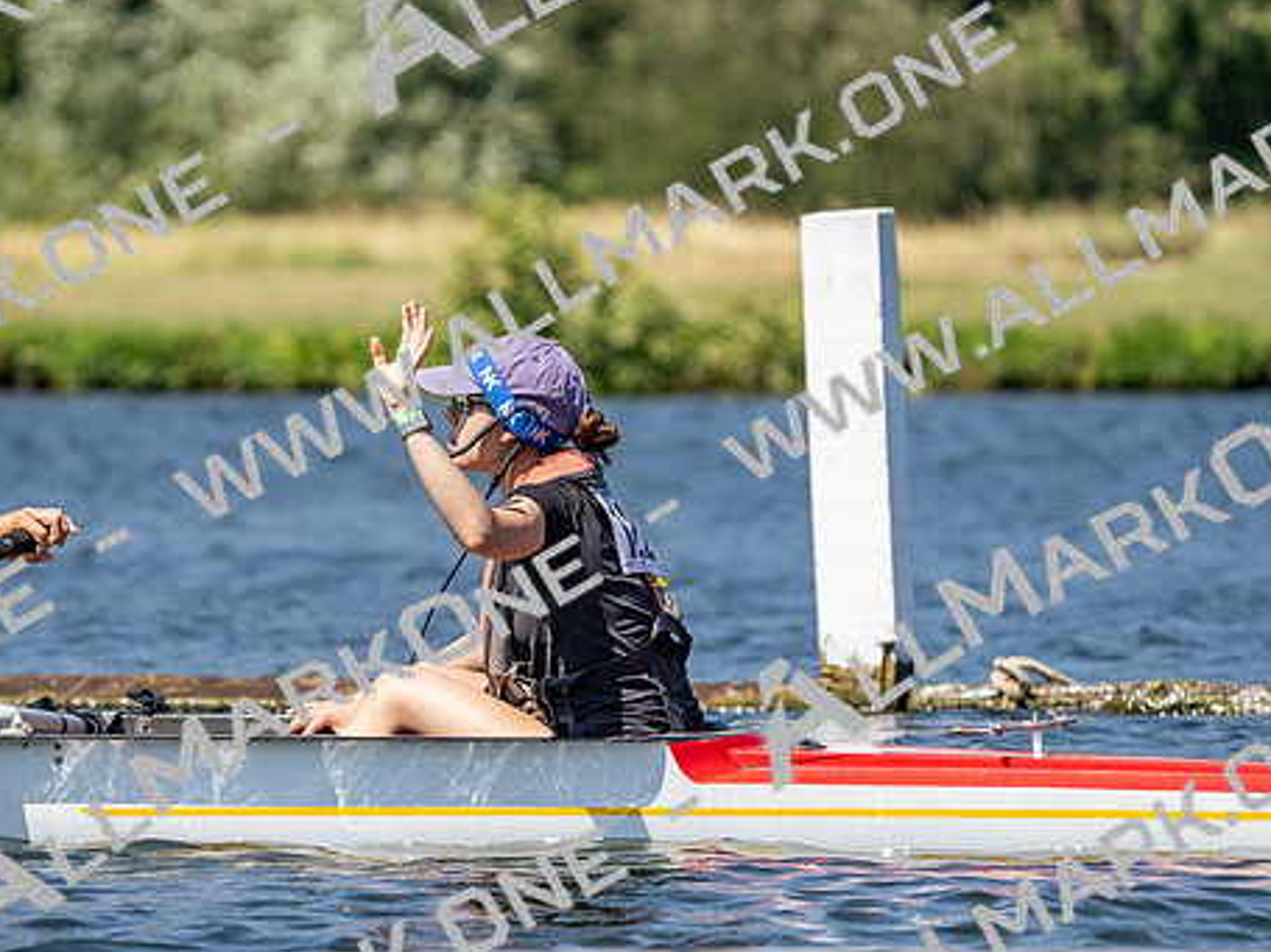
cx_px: 520
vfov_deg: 4.3
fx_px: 12774
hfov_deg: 5.7
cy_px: 526
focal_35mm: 348
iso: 250
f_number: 5.6
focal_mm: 284
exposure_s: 1/2000
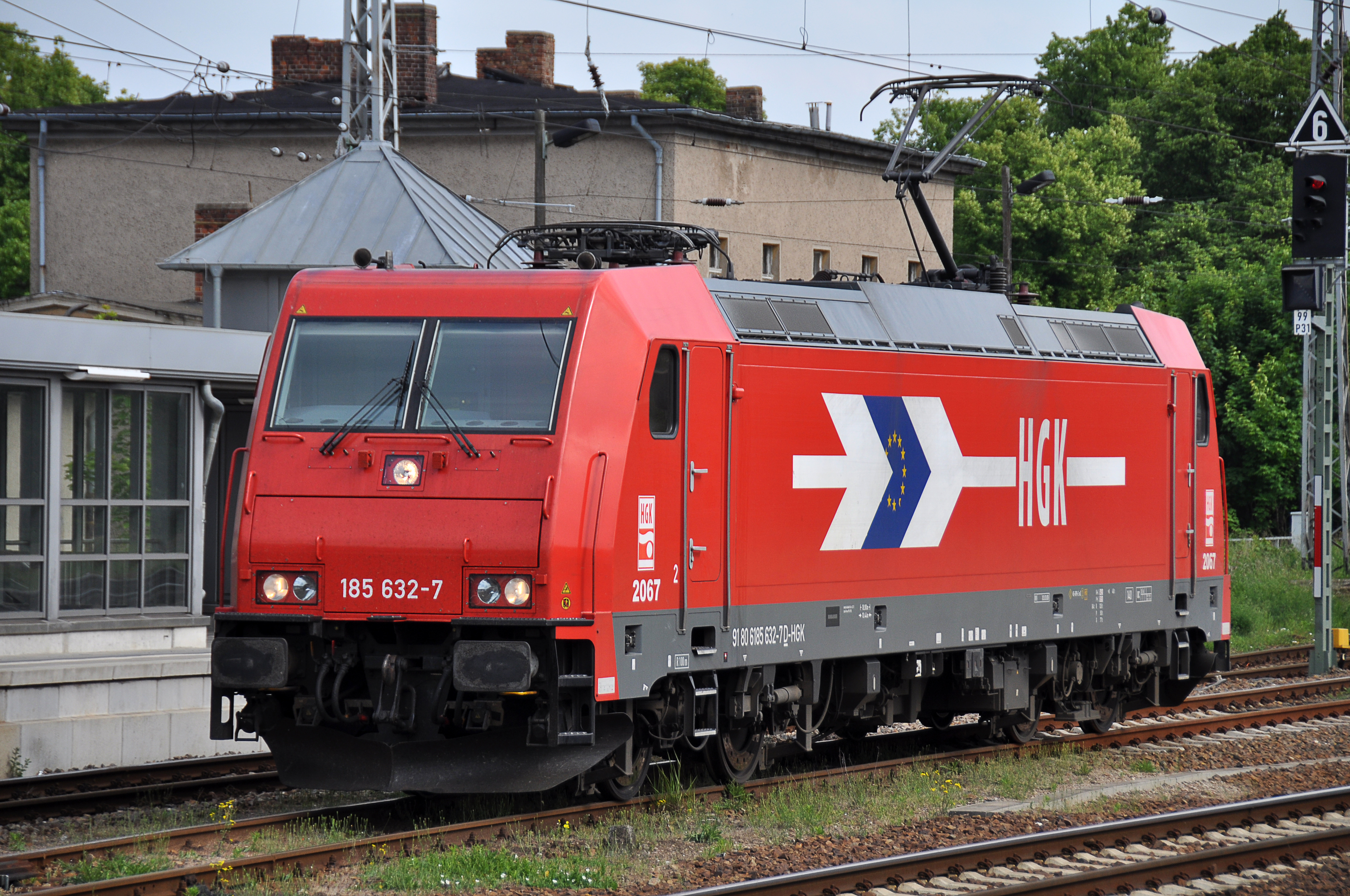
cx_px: 675
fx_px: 6292
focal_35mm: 168
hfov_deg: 12.2
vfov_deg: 8.2
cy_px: 448
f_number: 6.7
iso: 200
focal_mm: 112
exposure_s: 1/750
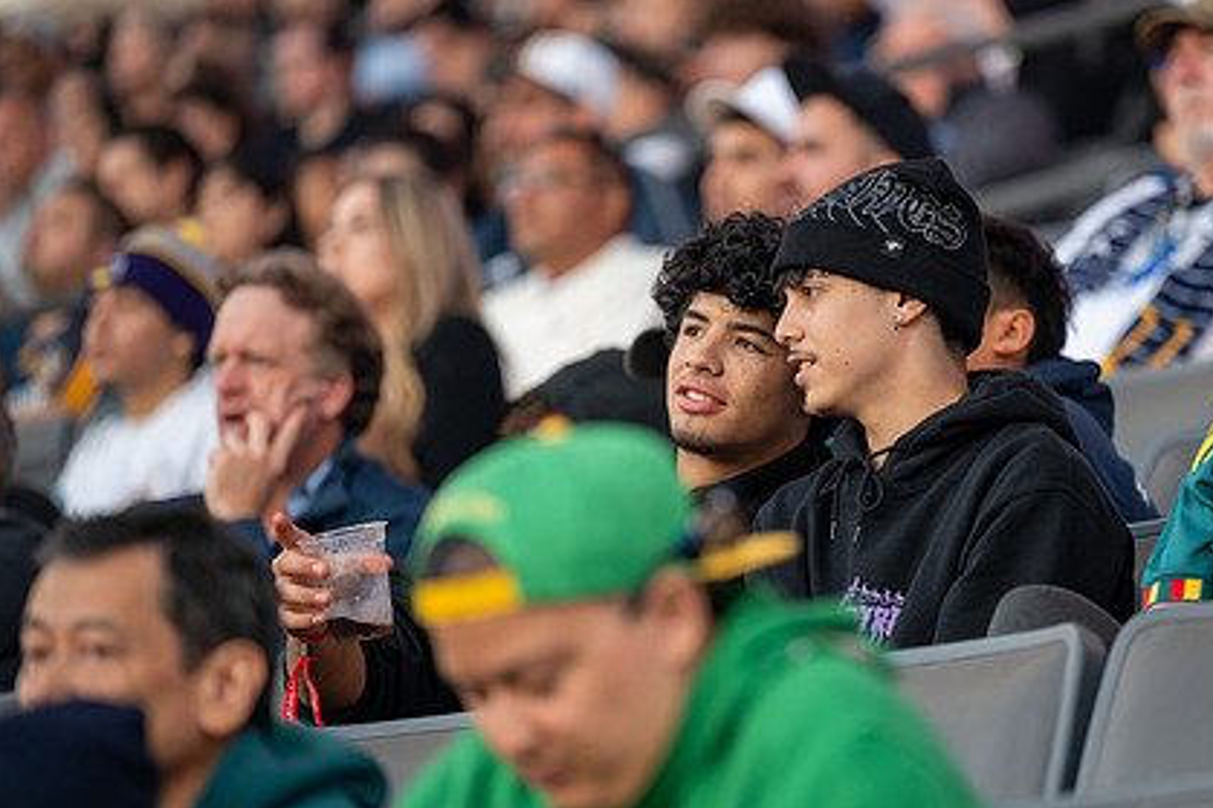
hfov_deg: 7.4
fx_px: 9329
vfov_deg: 5.0
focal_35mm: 277
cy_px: 397
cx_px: 813
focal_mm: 200
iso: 1800
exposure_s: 1/800
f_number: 2.8
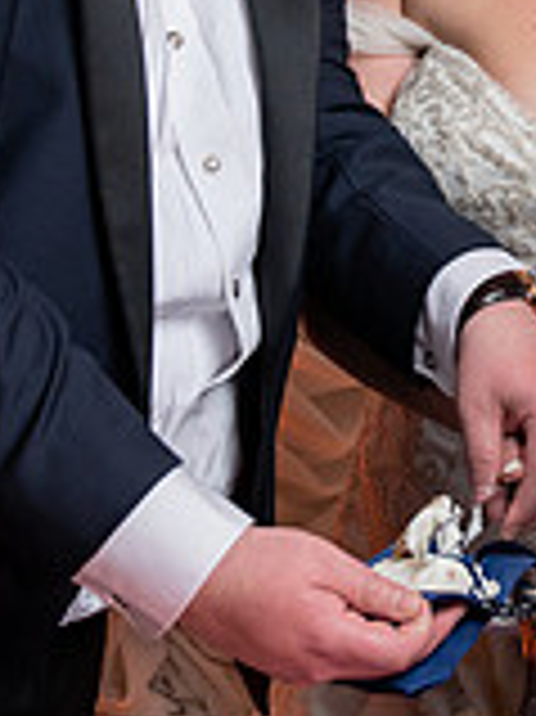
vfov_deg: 16.3
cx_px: 631
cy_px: 52
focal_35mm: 119
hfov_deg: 12.2
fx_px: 2460
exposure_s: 1/200
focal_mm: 31
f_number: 4
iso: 1250
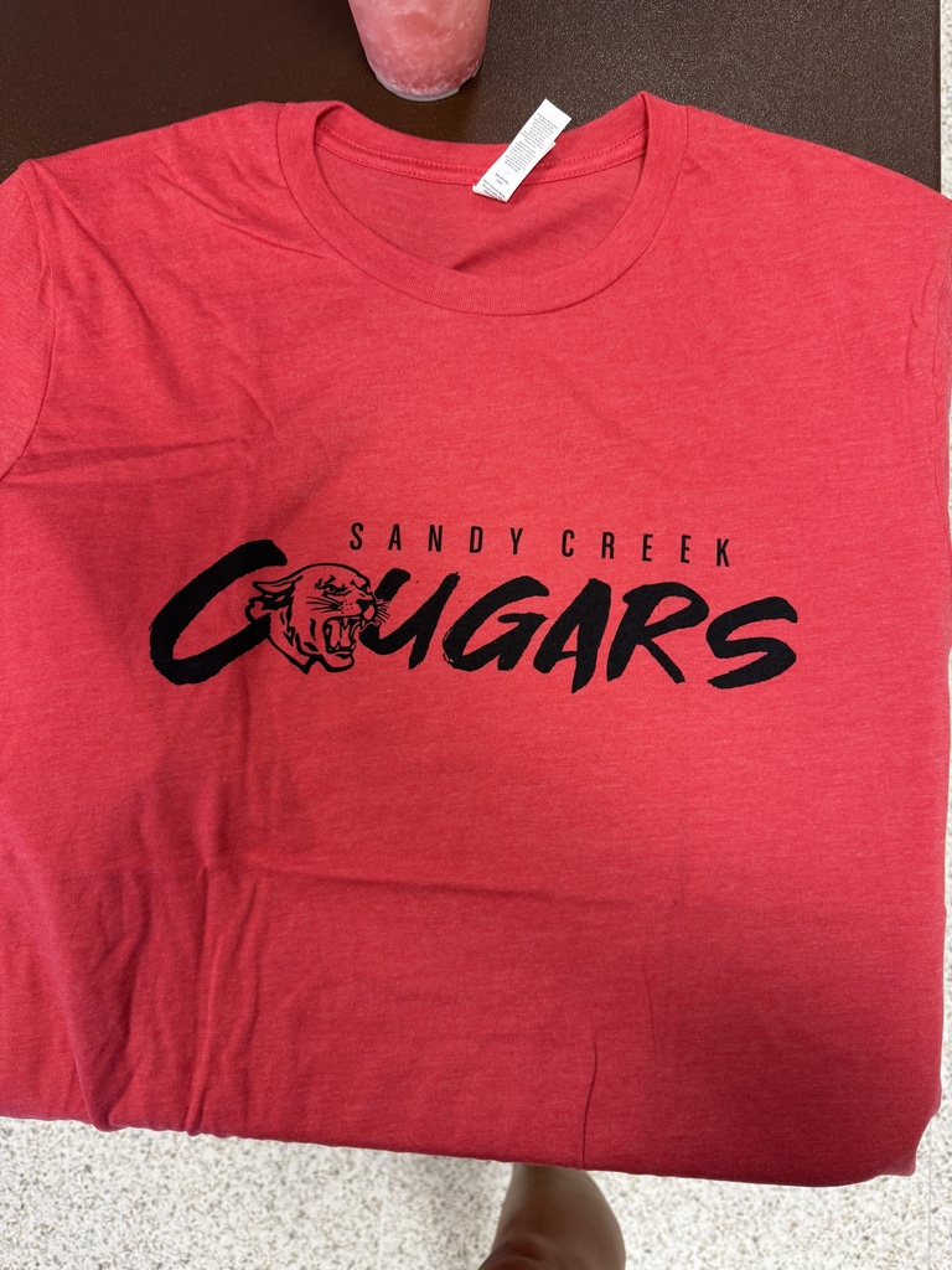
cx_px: 476
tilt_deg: -83.0
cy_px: 635
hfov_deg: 56.8
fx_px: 880
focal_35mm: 24
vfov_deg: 71.6
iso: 160
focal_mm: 6.76
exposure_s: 1/60
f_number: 1.78
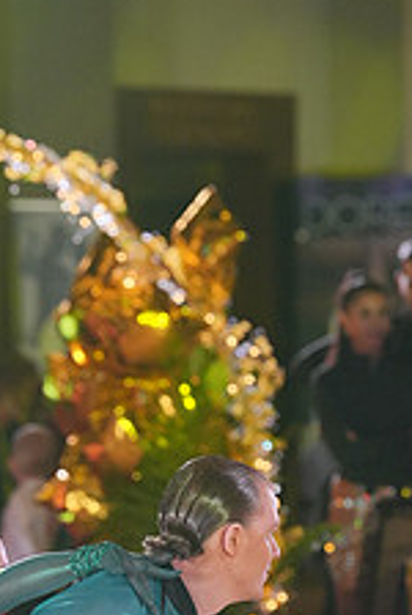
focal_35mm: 388
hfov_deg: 3.5
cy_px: 711
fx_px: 6640
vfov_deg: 5.3
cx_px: -23
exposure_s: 1/500
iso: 2000
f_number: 4
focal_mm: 150
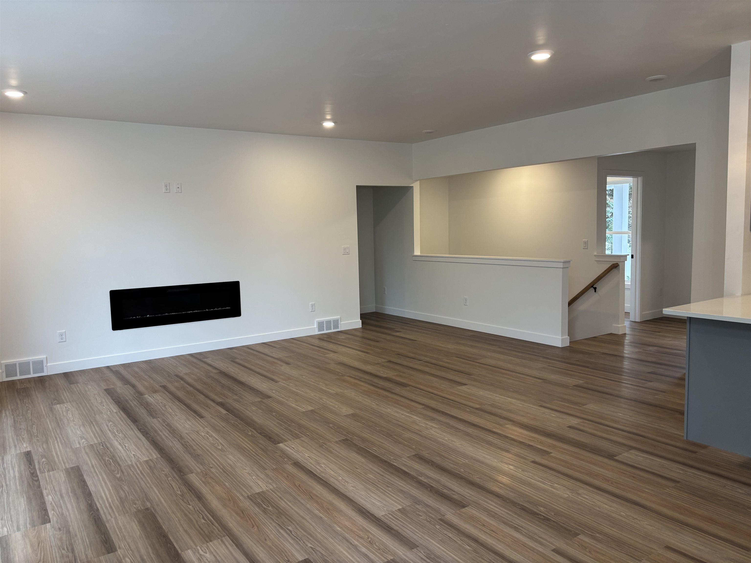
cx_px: 376
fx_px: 564
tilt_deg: -6.3
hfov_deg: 67.3
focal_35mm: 26
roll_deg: +2.0
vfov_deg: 53.1
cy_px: 282
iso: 80
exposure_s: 1/60
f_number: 1.6
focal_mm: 5.96
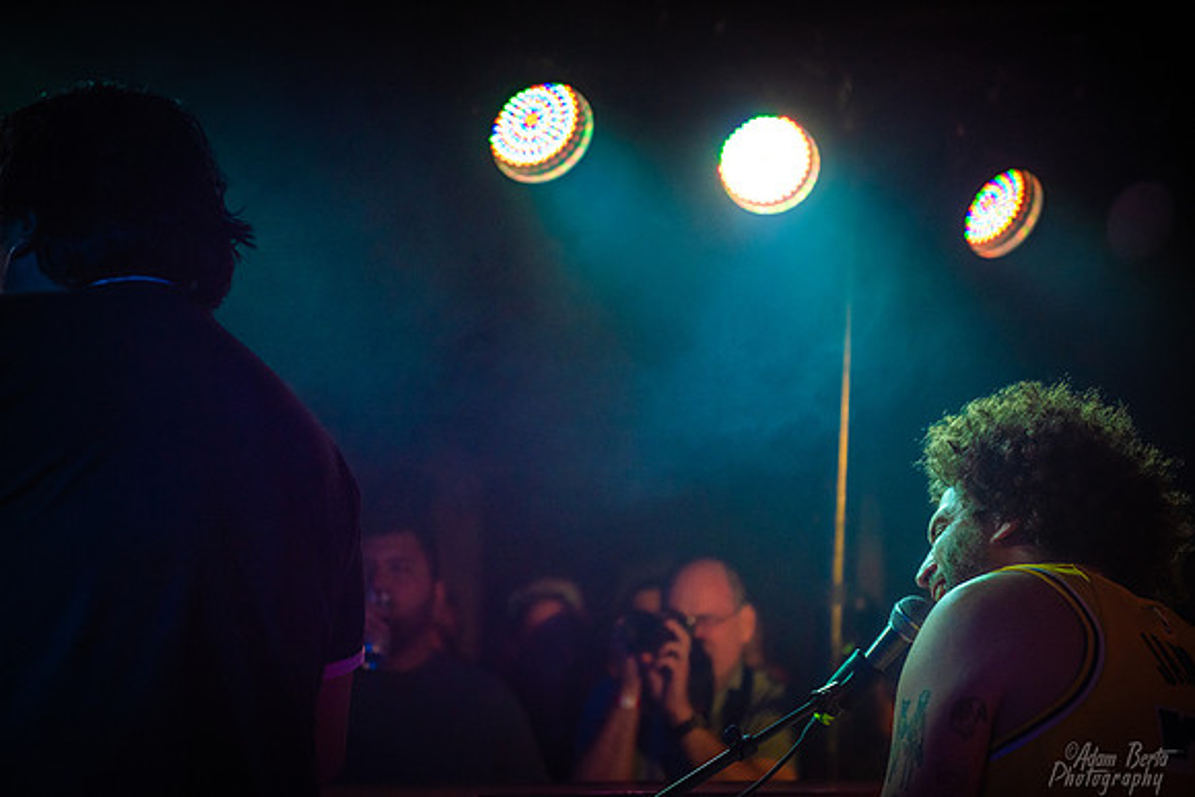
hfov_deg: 28.8
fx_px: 2324
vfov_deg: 19.5
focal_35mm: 70
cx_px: 598
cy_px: 398
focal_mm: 70
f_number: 2.8
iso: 2000
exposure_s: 1/500
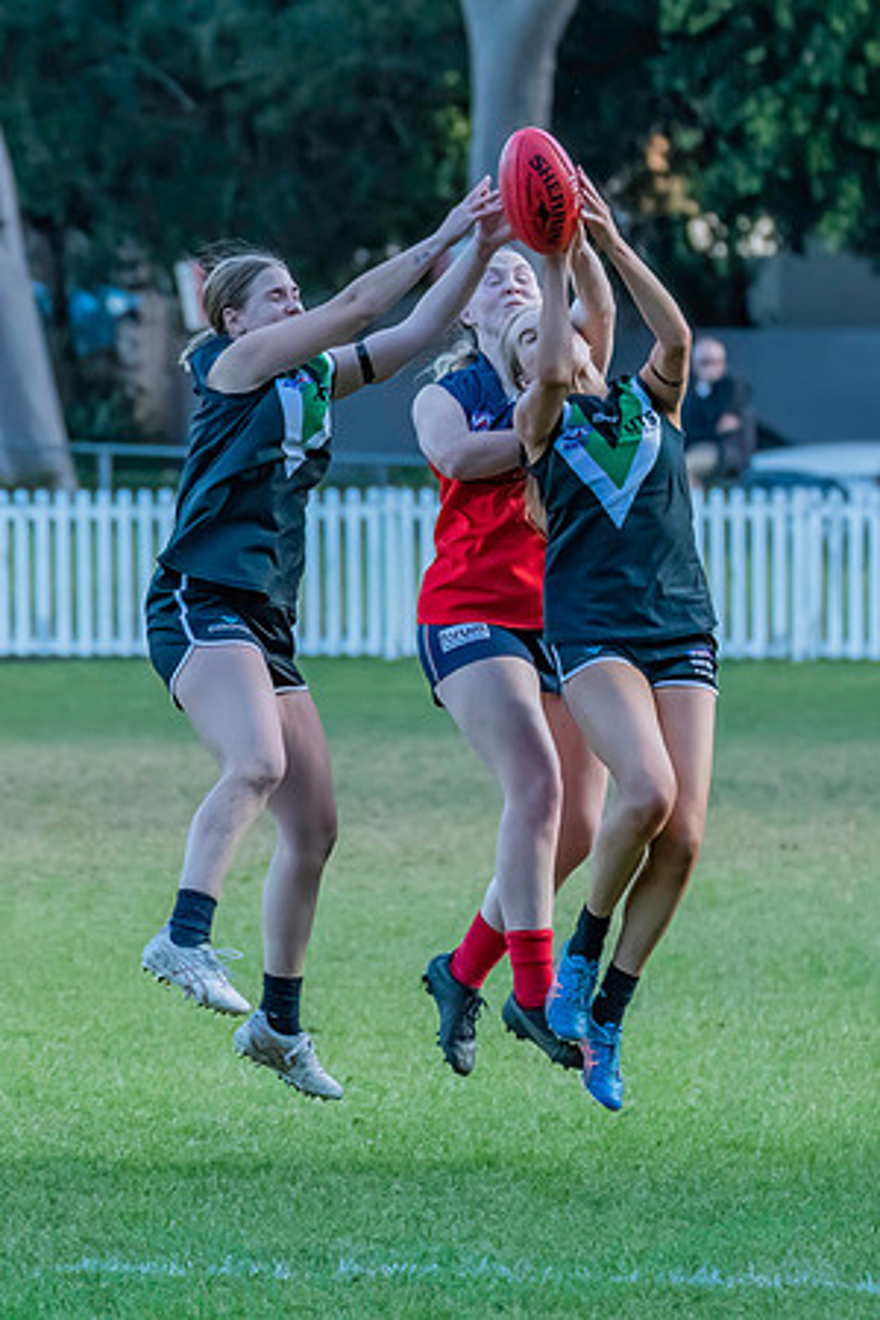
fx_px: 16331
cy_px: 661
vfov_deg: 4.6
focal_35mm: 445
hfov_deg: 3.1
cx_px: 290
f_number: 5
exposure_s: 1/1600
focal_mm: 190
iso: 4500
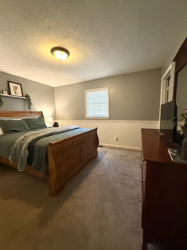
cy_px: 125
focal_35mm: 14
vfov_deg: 102.1
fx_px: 101
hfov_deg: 85.7
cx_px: 94
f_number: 2.2
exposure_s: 1/60
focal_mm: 2.22
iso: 640
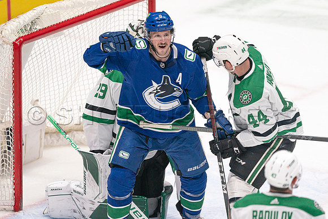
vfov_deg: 2.1
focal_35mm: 654
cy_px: 109
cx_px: 167
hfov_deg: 3.2
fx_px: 5962
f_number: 4
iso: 6400
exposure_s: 1/3200
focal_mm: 600
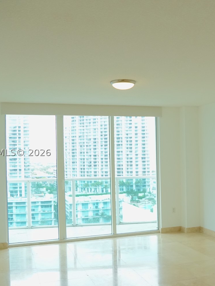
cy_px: 152
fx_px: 346
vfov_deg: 44.9
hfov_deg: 33.7
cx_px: 164
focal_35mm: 42
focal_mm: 17
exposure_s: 1/1000
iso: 1600
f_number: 2.8
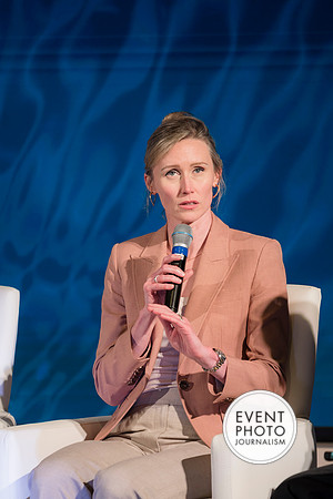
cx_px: 166
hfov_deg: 6.9
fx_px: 2775
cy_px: 250
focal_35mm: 200
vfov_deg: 10.3
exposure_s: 1/125
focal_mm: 200
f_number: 2.8
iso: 250
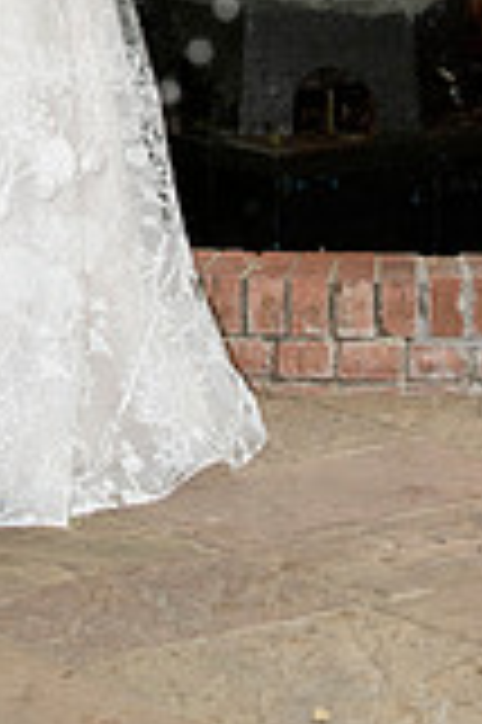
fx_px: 3945
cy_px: -184
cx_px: -140
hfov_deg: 6.9
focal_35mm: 196
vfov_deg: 10.3
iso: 1600
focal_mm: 70
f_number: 7.1
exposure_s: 1/200
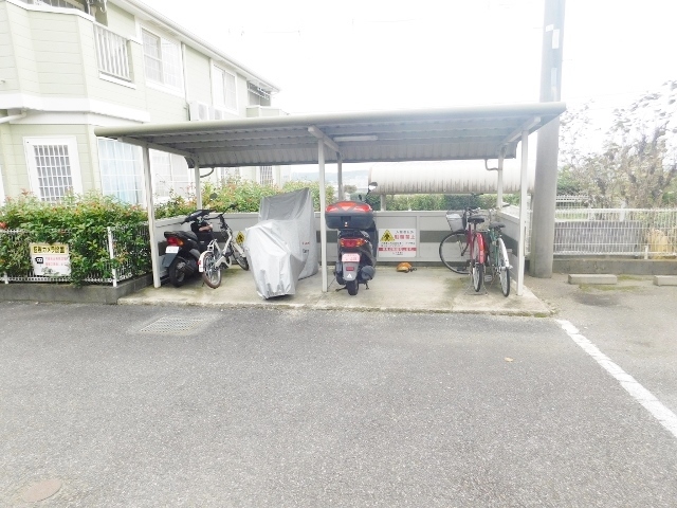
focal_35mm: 23
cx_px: 338
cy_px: 254
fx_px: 450
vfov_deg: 58.9
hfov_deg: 73.9
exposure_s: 1/250
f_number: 3
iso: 125
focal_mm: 4
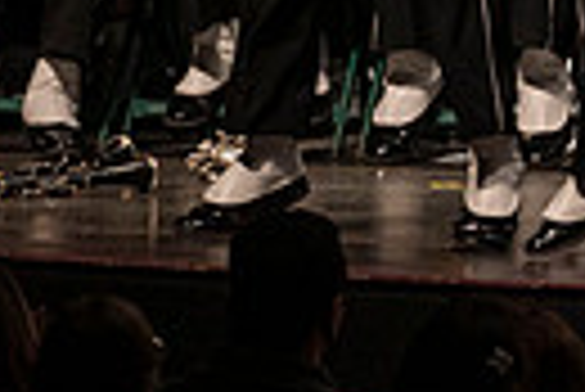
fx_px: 14511
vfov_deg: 1.5
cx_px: 1026
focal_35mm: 892
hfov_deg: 2.3
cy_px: -297
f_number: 3.5
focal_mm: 200
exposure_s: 1/500
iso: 1250
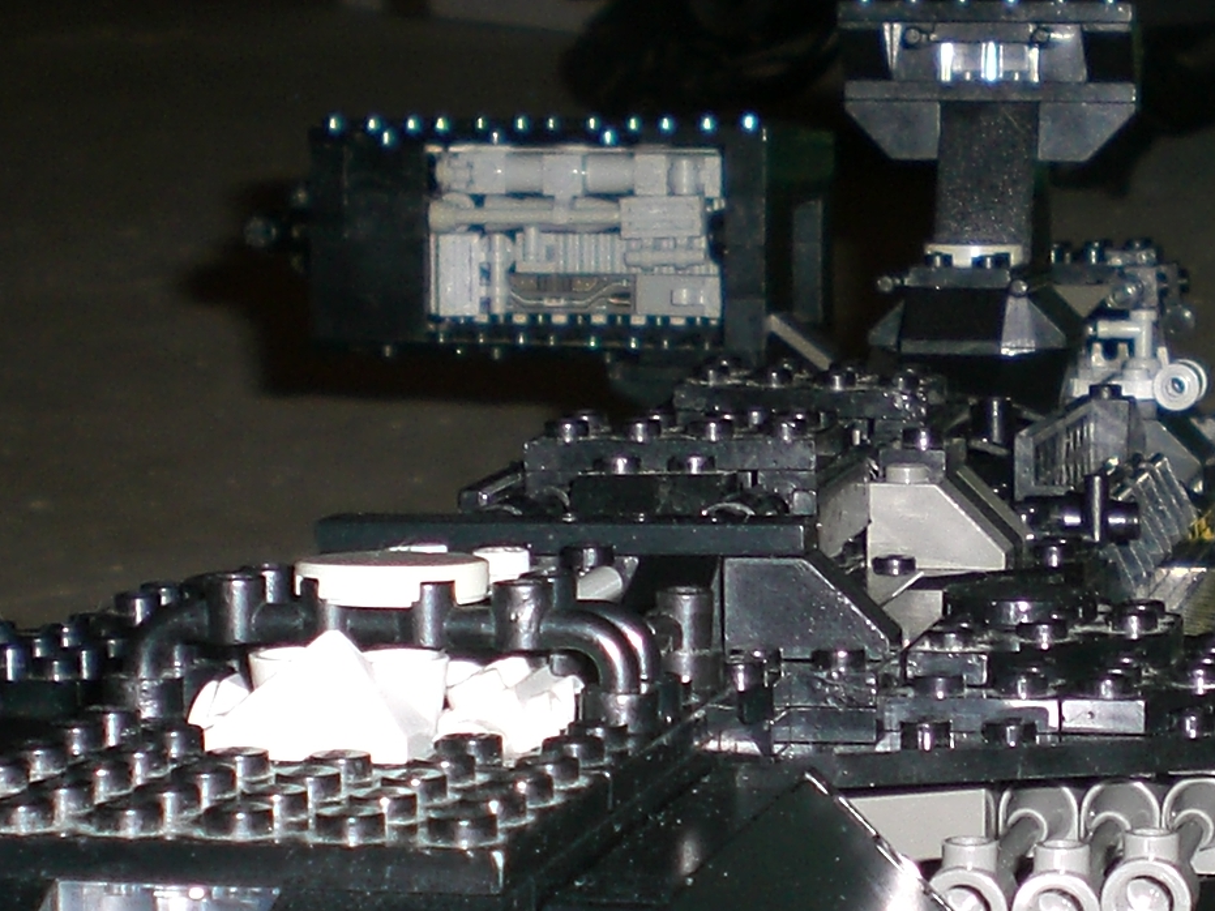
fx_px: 4036
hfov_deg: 17.0
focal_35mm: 115
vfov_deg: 12.9
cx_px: 927
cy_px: 546
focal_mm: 6.3
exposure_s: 1/60
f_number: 3.1
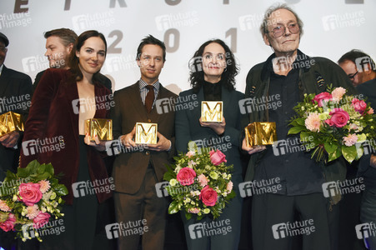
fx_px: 282
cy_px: 125
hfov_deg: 67.4
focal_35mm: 27
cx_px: 188
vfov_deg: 47.9
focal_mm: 18
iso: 1600
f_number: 6.3
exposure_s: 1/80
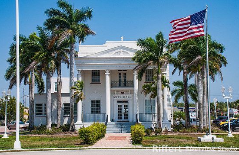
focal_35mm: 59
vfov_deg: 22.6
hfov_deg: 34.2
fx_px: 389
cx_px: 121
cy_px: 80
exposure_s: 1/250
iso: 100
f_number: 8
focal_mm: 35
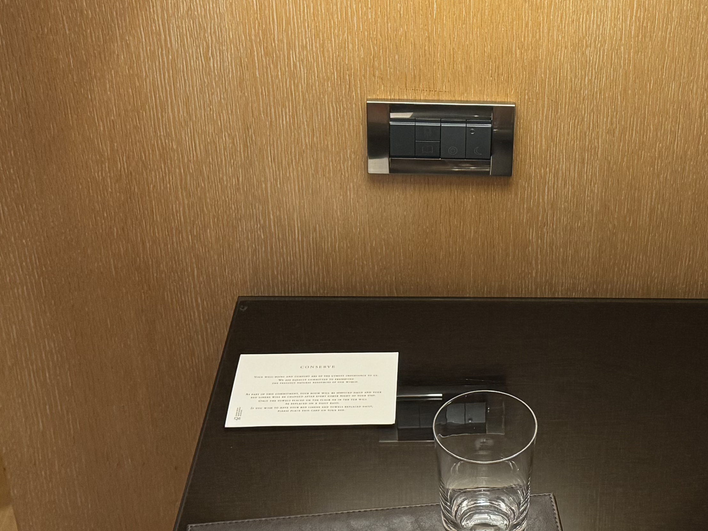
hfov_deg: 30.9
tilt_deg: -30.5
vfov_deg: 23.5
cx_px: 489
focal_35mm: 62
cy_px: 154
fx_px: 1268
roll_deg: -1.4
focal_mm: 6.76
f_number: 1.78
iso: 400
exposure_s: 1/50
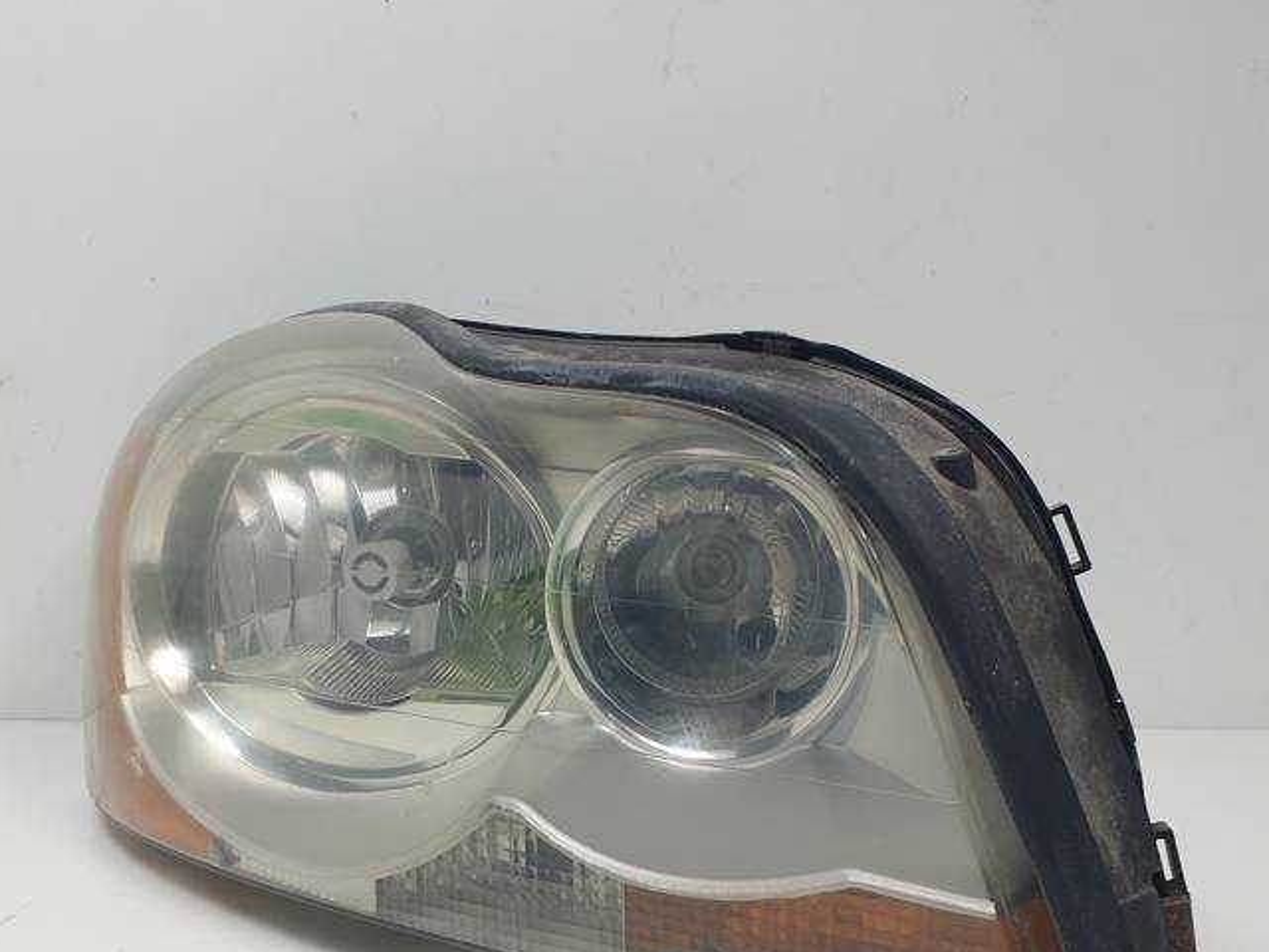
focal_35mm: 39
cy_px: 690
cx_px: 619
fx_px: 1430
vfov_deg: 36.1
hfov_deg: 47.9
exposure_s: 1/246
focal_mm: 4.3
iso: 50
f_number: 2.4
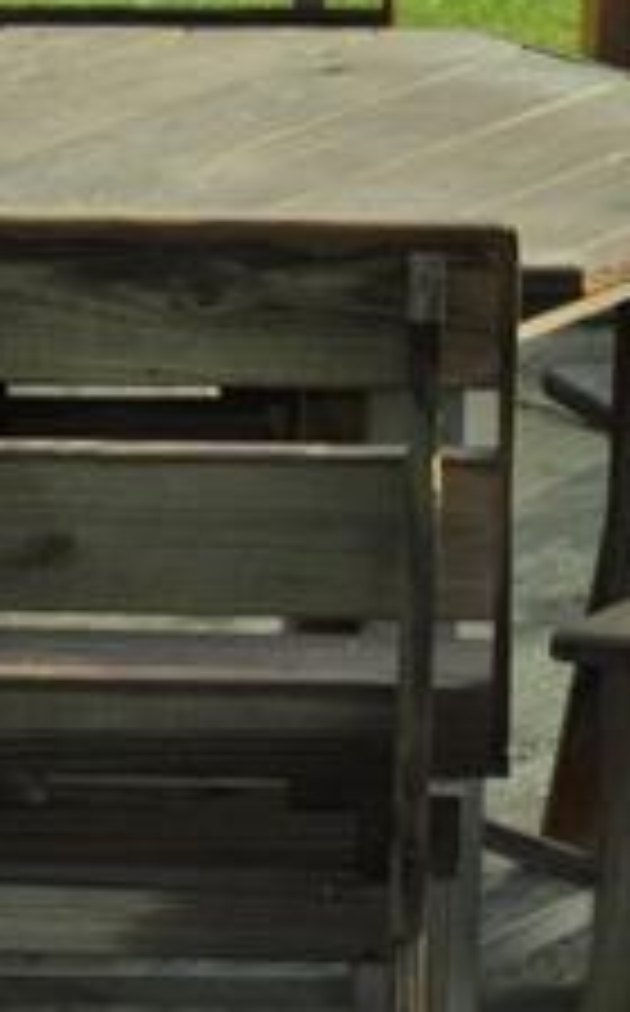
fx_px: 12209
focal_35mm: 443
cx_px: 50
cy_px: 304
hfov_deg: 3.0
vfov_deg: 4.7
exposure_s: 1/200
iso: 100
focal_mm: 60
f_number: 9
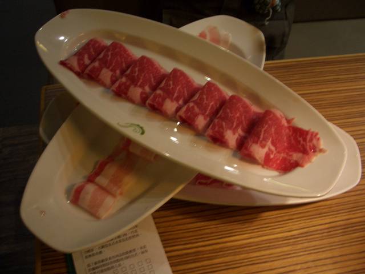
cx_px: 182
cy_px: 137
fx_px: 369
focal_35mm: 35
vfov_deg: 40.7
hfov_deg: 52.6
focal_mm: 5.8
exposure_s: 1/8
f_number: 2.6
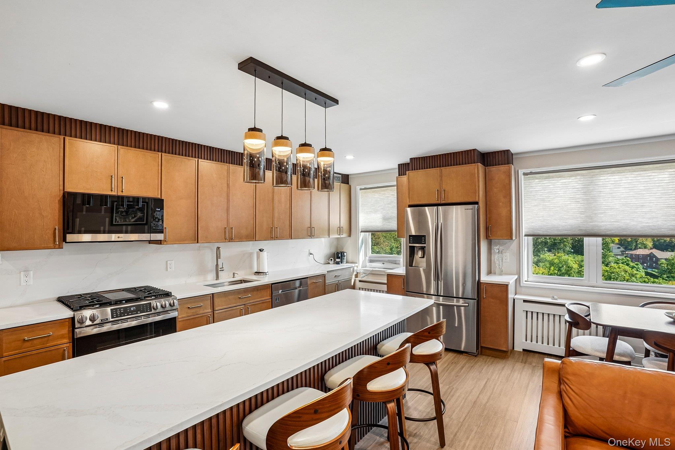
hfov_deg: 96.7
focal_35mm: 16
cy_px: 225
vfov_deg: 73.7
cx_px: 338
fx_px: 300
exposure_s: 1/30
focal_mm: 16
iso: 400
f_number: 8
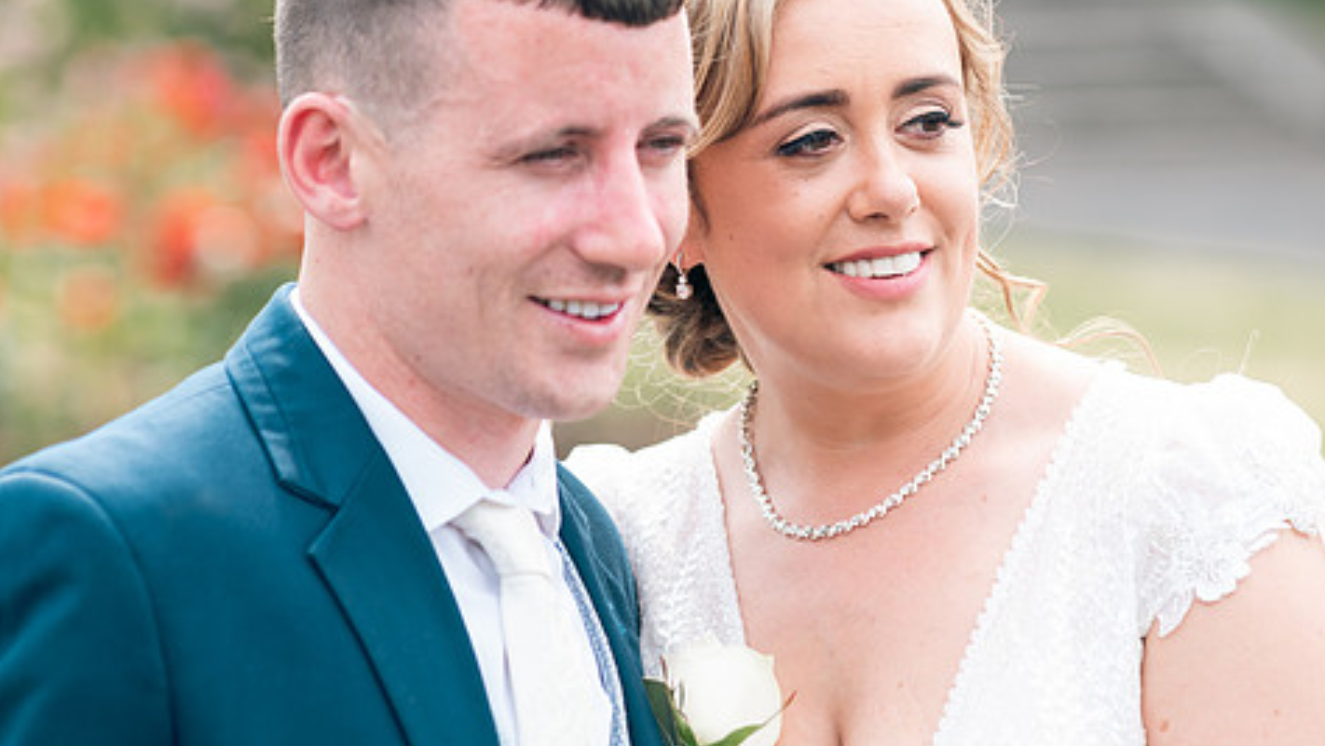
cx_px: 679
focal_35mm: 173
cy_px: 312
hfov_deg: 12.4
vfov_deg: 7.0
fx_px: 6080
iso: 80
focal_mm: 135
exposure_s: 1/200
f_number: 3.5
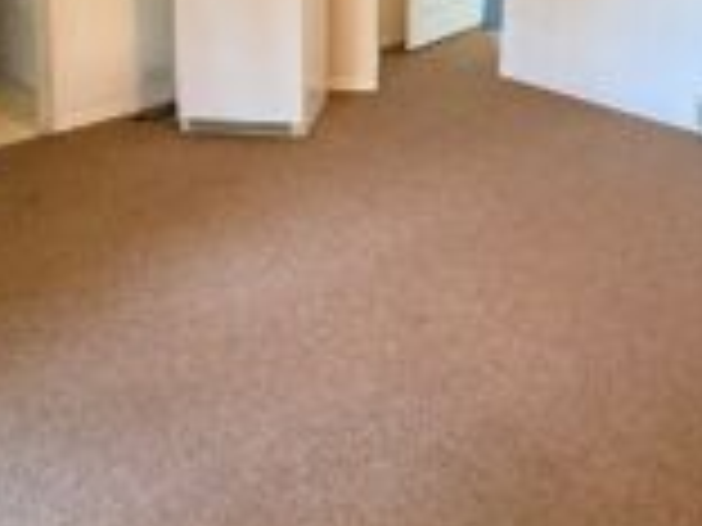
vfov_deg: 34.5
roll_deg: -2.6
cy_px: -45
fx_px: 730
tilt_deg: -8.0
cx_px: 477
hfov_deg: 50.3
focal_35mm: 36
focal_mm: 2.22
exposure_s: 1/60
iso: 320
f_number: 2.2
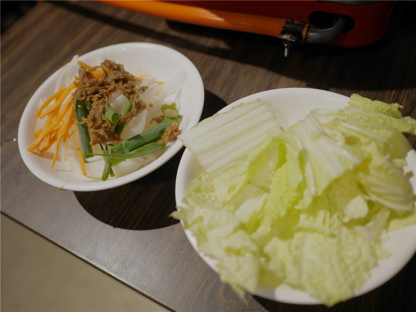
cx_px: 208
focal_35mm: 30
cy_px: 156
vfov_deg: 46.8
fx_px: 361
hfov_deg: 60.0
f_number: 1.8
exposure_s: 1/100
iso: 200
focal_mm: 15
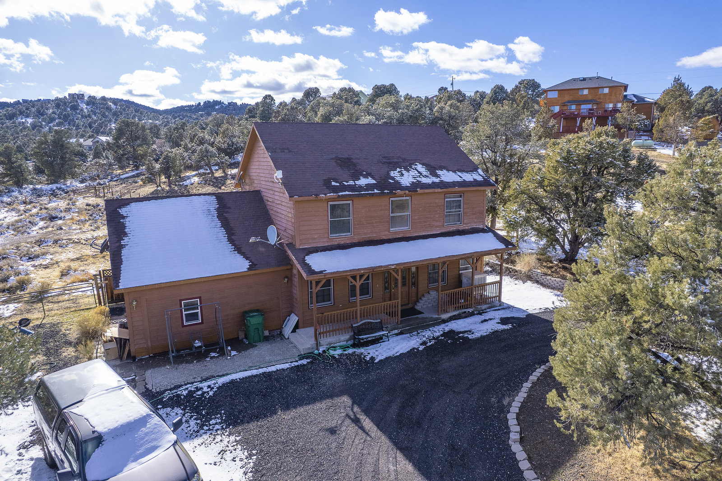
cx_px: 361
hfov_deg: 78.6
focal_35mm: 22
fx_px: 441
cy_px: 240
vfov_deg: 57.2
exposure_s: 1/1600
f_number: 2.8
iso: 100
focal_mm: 8.38
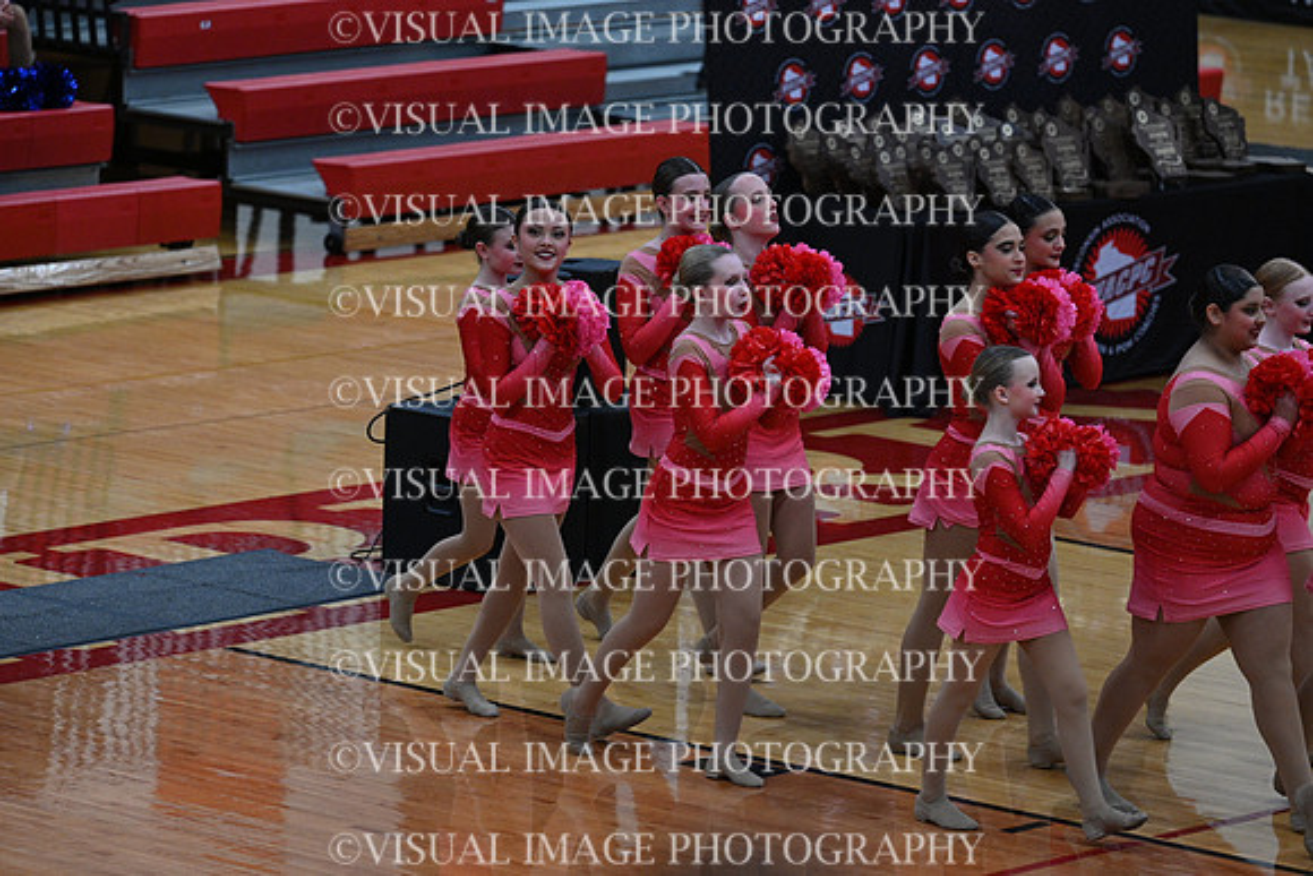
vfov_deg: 6.9
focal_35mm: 200
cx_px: 656
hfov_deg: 10.3
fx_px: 7296
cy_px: 438
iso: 4000
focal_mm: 200
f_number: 4
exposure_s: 1/400
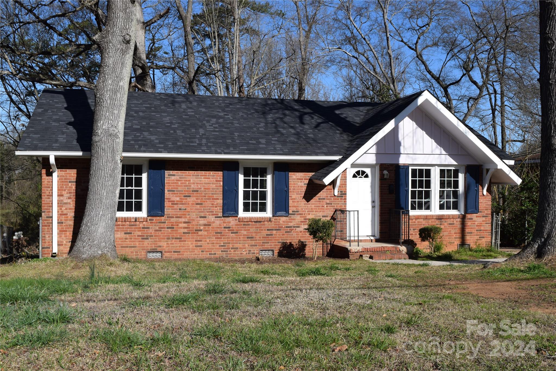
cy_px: 186
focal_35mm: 38
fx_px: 579
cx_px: 278
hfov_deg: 51.3
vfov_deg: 35.5
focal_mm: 25
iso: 200
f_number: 10
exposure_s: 1/400
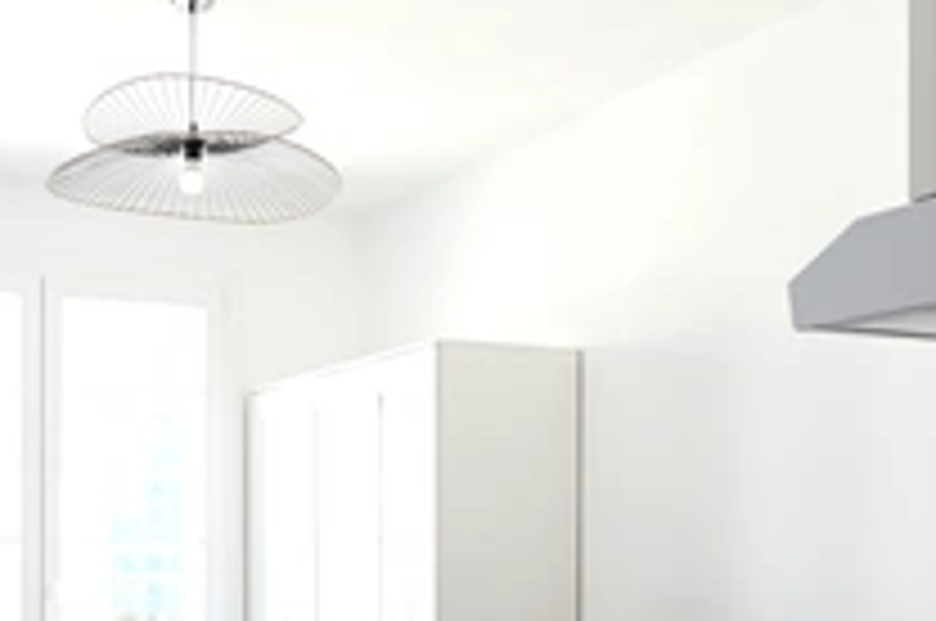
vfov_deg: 26.2
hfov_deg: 37.6
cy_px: 596
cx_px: 81
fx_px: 1272
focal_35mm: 49
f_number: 11
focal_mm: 17
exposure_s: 1/2.5
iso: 100
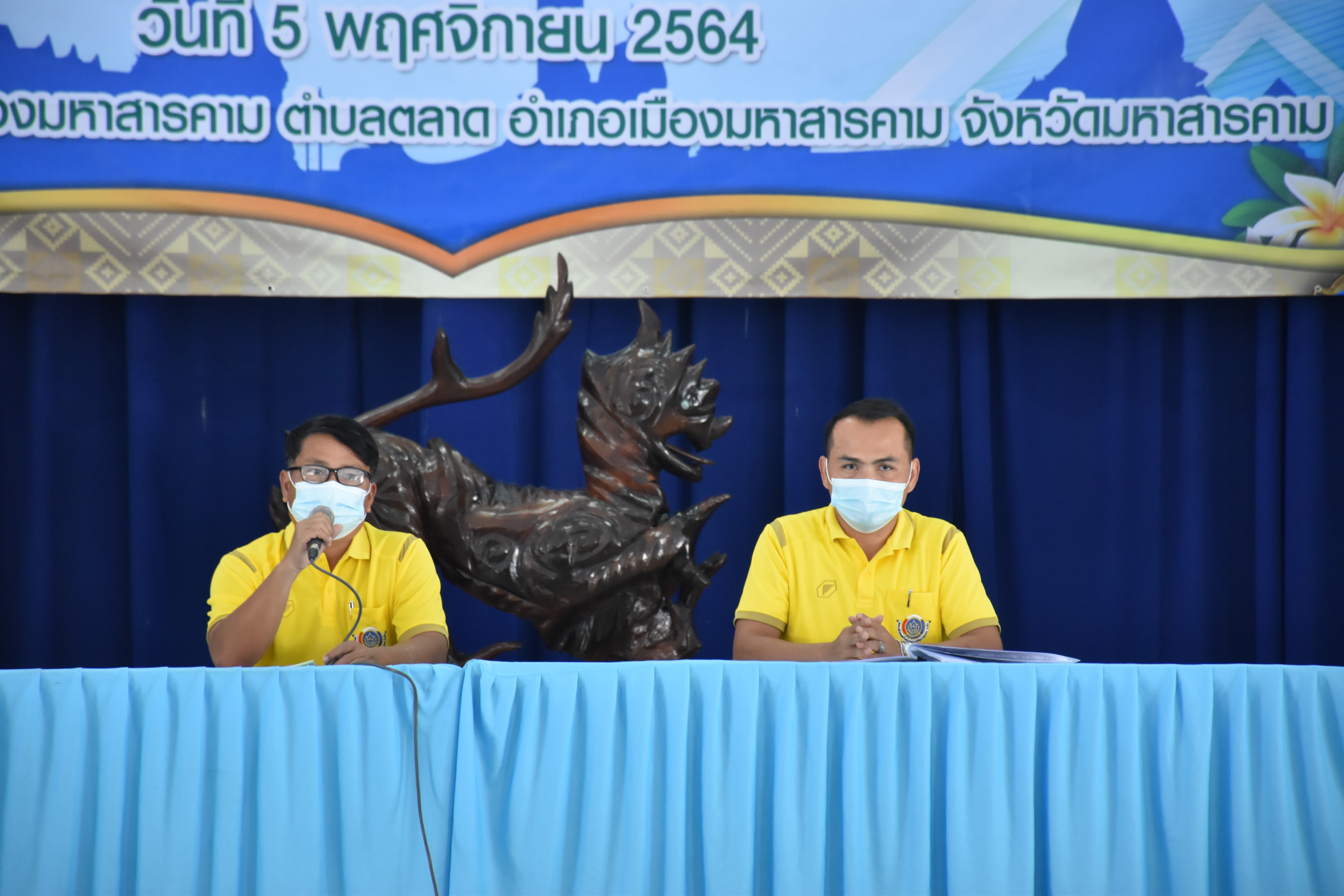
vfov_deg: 6.5
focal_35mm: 210
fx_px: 7839
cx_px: 672
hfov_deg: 9.8
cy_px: 448
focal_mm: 140
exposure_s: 1/60
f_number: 5.6
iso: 2000
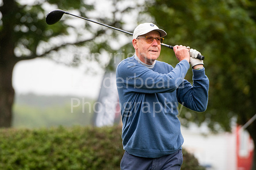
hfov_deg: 6.9
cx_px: 128
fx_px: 2134
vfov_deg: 4.6
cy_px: 85
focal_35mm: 300
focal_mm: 200
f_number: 4
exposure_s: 1/1250
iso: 1000
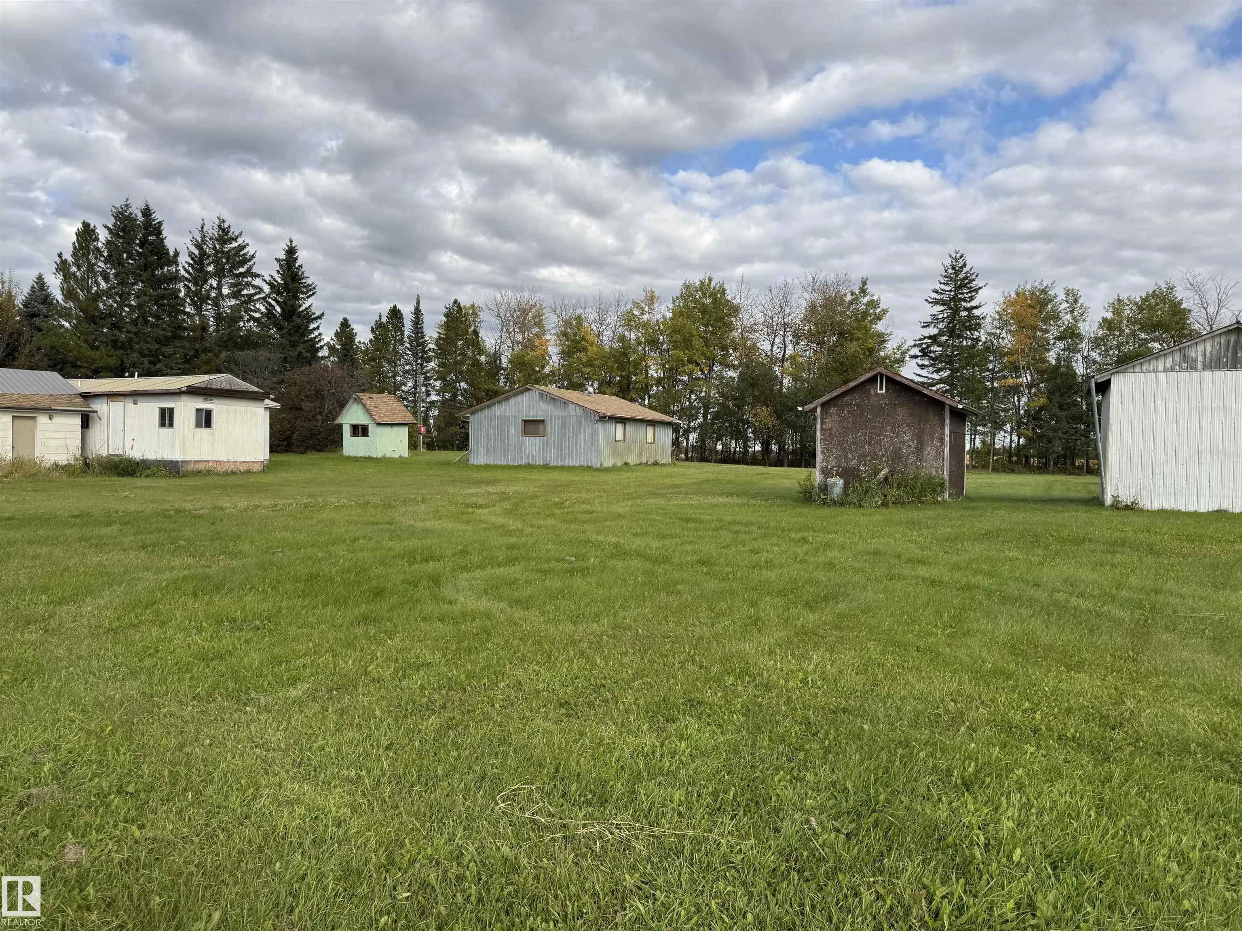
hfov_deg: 71.6
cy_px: 466
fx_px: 861
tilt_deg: -0.7
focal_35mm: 24
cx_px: 621
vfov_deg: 56.8
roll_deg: -0.7
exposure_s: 1/3096
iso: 80
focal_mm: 6.76
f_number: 1.78
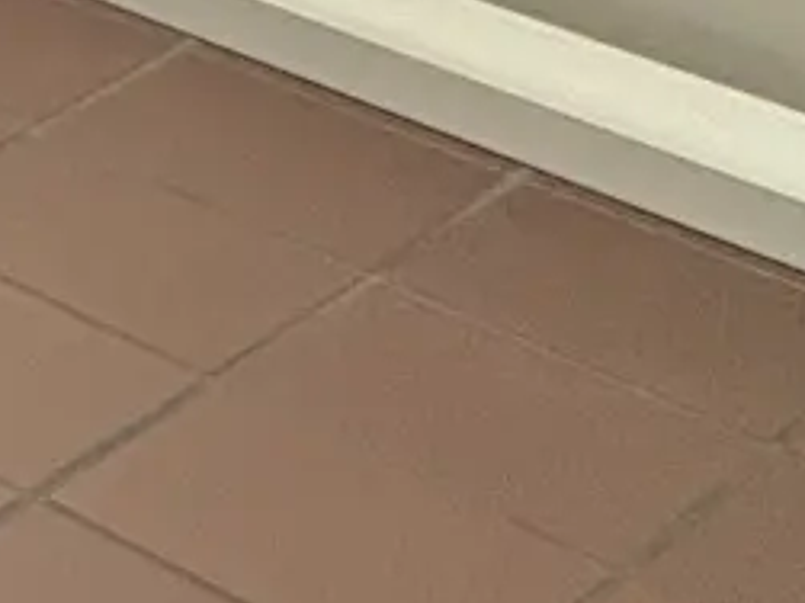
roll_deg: +1.6
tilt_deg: -36.5
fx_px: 2487
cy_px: 305
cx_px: -1963
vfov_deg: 13.8
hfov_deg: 9.8
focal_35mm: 107
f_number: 2.2
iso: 250
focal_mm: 2.22
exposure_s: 1/60
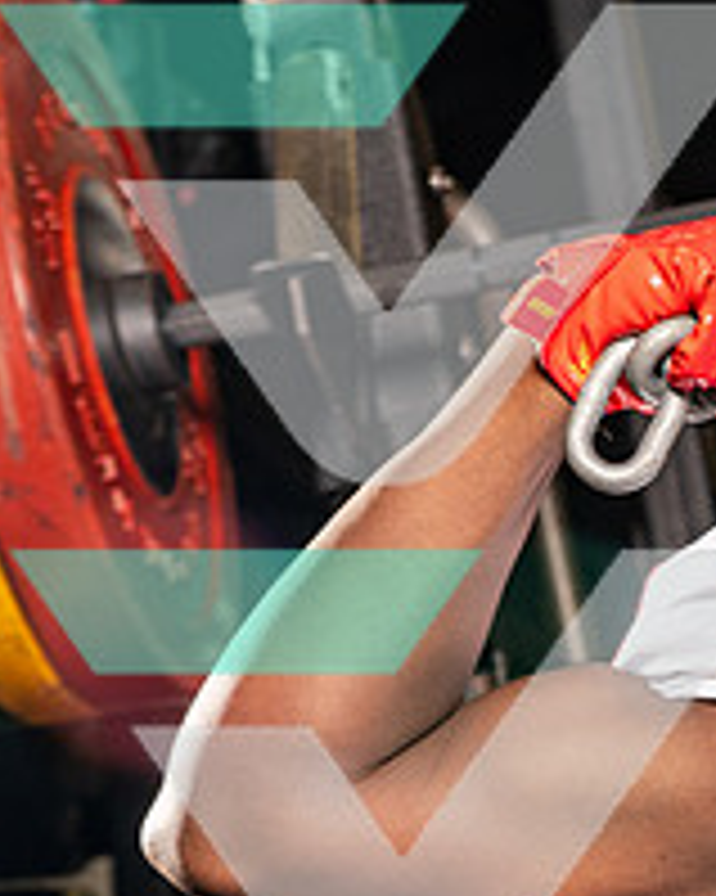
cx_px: 1157
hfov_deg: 9.1
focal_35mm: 164
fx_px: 4347
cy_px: 790
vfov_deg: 11.7
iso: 320
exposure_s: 1/500
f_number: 5.6
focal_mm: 60
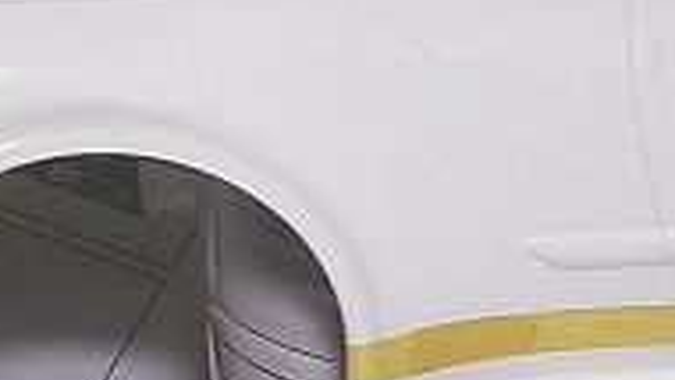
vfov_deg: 7.0
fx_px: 3115
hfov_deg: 12.3
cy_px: 281
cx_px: 593
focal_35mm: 174
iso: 100
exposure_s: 1/60.1
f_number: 5.6
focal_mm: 5.8
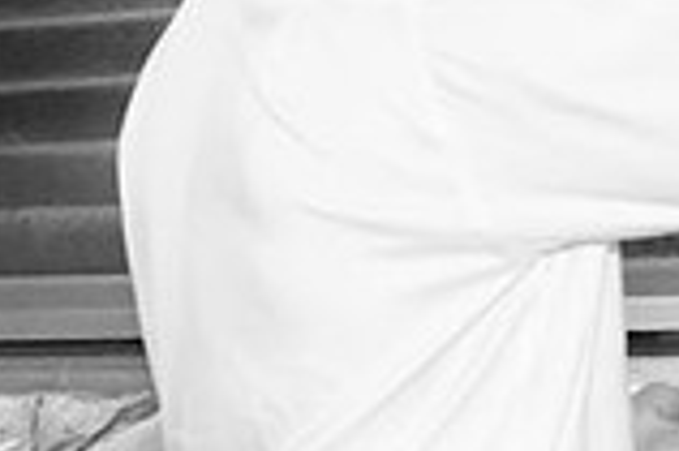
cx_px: 799
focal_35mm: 171
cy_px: -118
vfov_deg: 7.9
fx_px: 3219
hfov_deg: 11.8
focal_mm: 31
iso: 3200
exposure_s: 1/60
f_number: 2.8
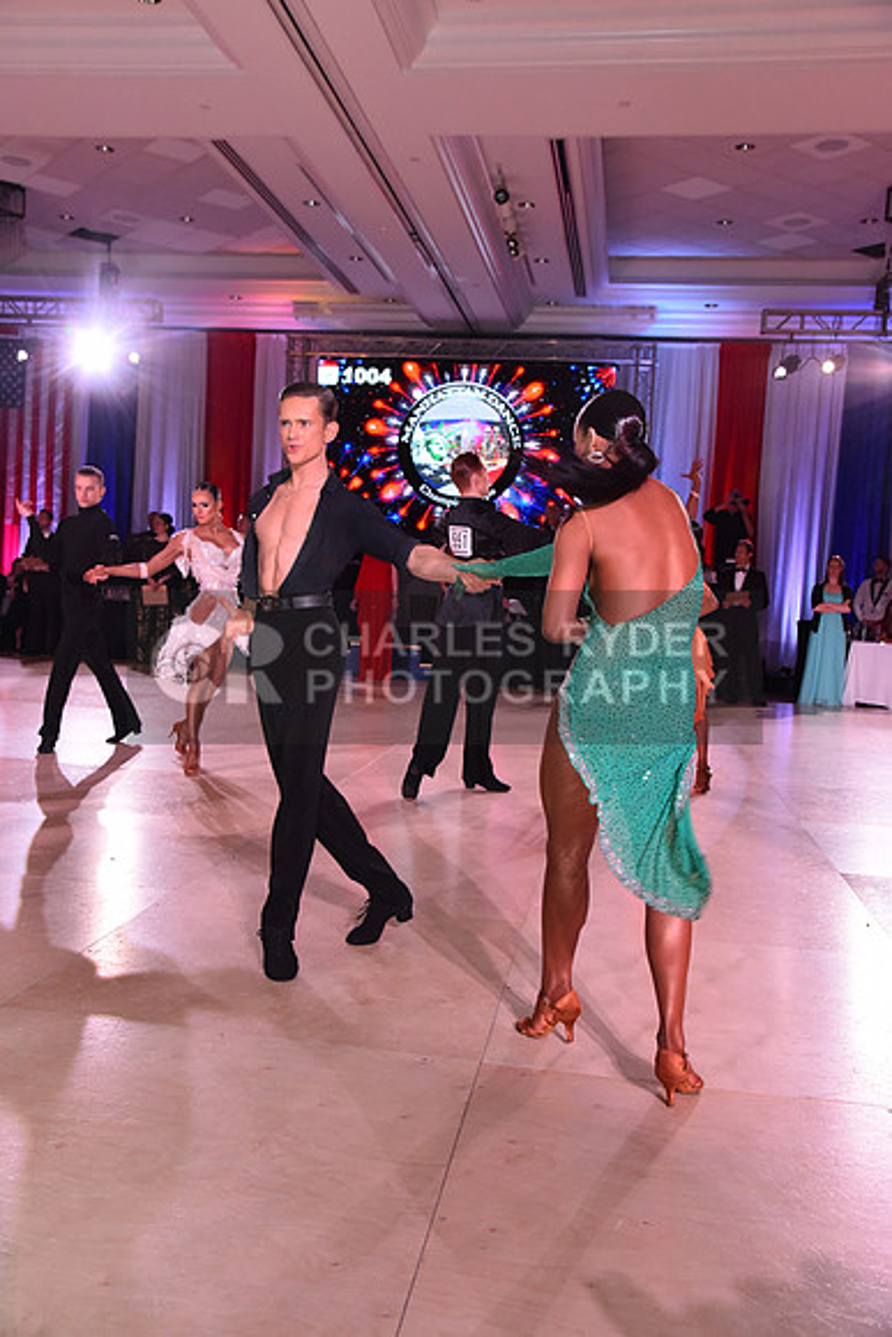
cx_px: 446
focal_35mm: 40
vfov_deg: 48.4
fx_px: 1486
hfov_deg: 33.4
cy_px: 668
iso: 2500
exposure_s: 1/320
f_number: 6.3
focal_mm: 40
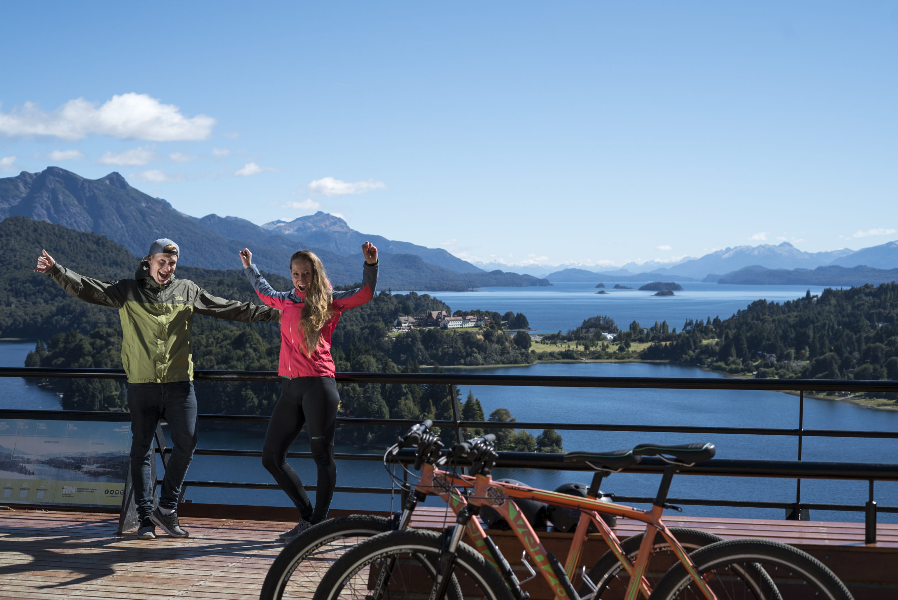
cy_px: 300
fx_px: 1248
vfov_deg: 27.0
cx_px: 449
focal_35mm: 50
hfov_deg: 39.6
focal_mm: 50
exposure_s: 1/1600
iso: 200
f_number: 4.5
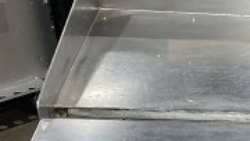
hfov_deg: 15.2
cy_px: 372
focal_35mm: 128
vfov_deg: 8.4
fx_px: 848
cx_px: 399
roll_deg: -4.3
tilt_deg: -33.7
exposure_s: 1/60
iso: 200
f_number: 1.6
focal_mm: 4.2
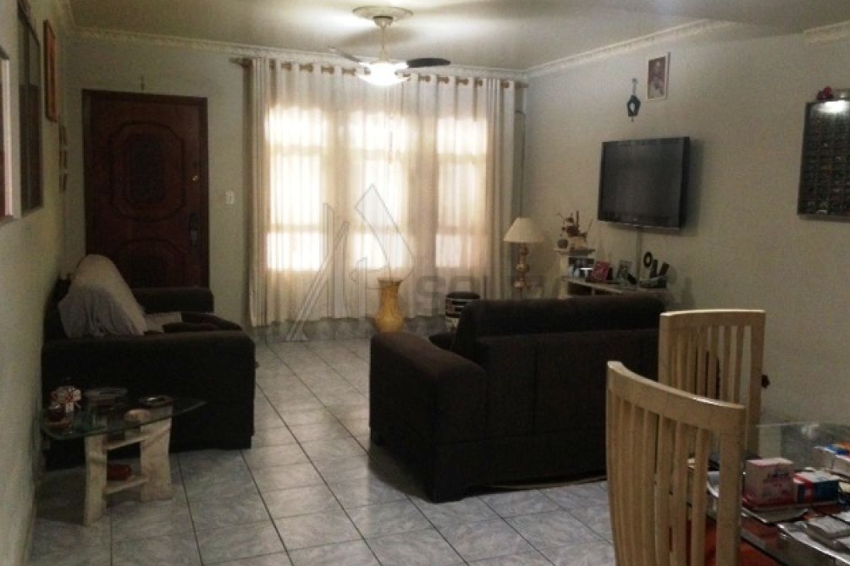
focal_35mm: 35
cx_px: 432
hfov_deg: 54.4
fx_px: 826
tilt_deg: -6.6
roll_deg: -0.2
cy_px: 264
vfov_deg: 37.8
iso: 400
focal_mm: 4.12
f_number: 2.4
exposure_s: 1/15
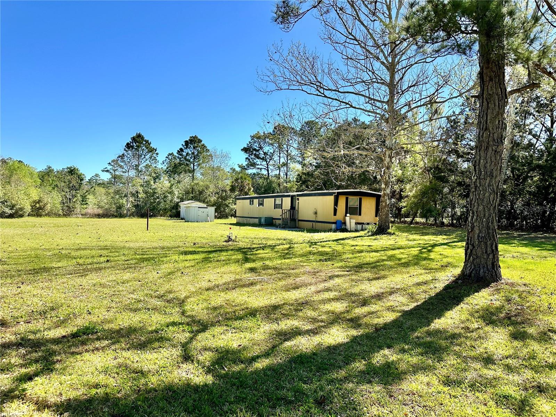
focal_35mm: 24
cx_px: 278
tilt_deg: +1.0
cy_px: 208
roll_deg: -2.3
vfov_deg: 56.8
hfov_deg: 71.6
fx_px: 385
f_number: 1.78
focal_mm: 6.86
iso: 80
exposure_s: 1/2967
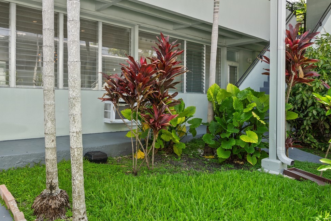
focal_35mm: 28
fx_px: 257
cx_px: 129
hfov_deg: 64.8
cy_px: 103
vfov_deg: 46.3
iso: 100
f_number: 9
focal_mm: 16
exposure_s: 1/50
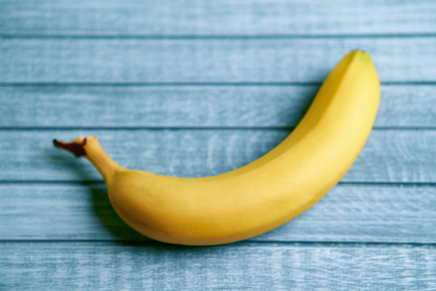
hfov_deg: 16.0
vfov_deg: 10.7
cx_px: 218
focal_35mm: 128
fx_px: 1550
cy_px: 146
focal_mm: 85
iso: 1000
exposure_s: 1/125
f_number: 2
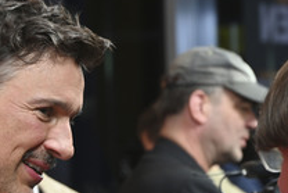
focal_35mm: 249
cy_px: 178
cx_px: 80
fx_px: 1993
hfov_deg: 8.3
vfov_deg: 5.5
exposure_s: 1/200
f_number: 8
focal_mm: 115
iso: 1250
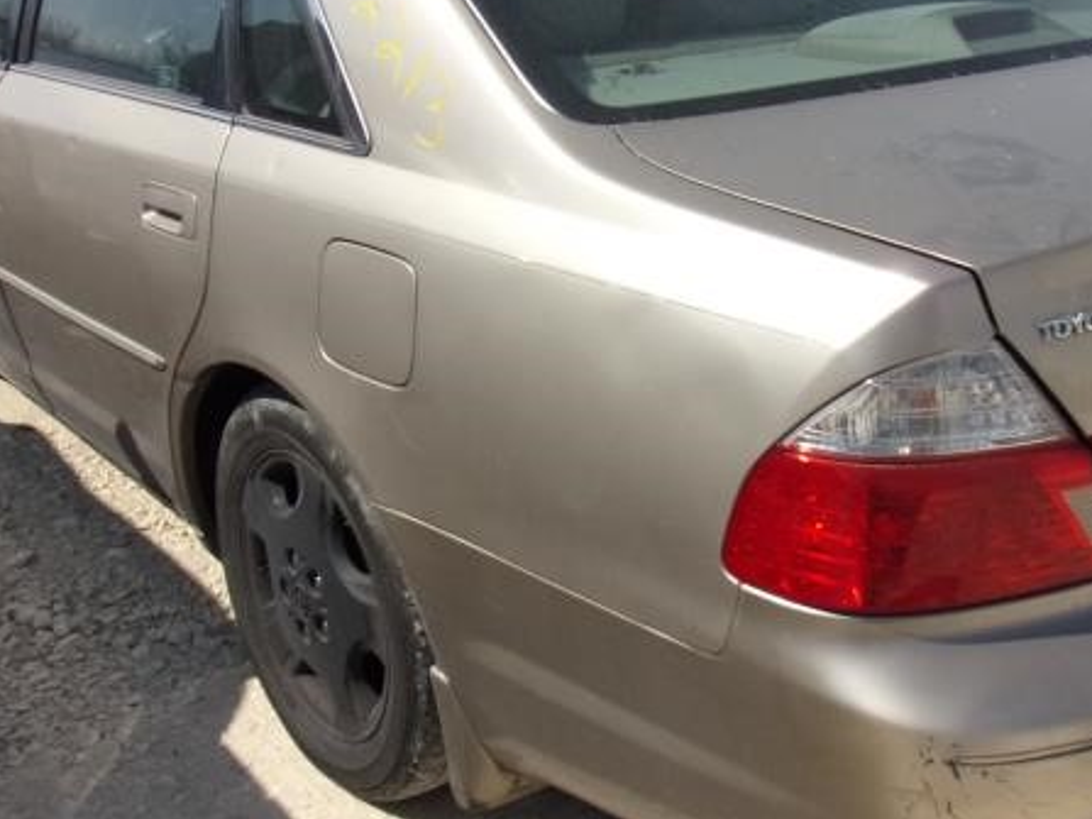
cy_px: 381
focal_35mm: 43
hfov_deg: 43.7
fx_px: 1356
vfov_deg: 33.6
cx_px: 640
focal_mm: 4.3
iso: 80
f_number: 10.8
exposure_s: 1/170
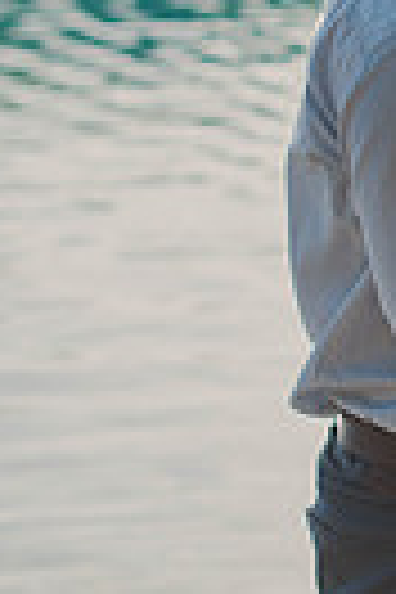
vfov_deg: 11.9
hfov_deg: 7.8
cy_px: 76
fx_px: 2821
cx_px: 662
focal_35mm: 171
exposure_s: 1/1000
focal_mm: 50
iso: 100
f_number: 2.8
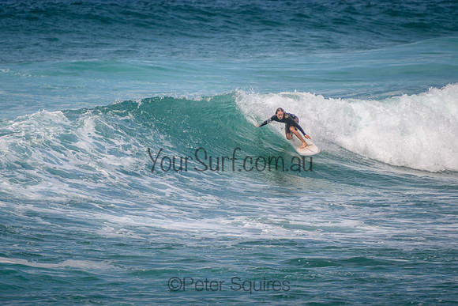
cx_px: 236
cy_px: 120
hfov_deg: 3.8
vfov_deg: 2.5
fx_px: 6990
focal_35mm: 549
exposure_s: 1/2000
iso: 250
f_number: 5.6
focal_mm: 400
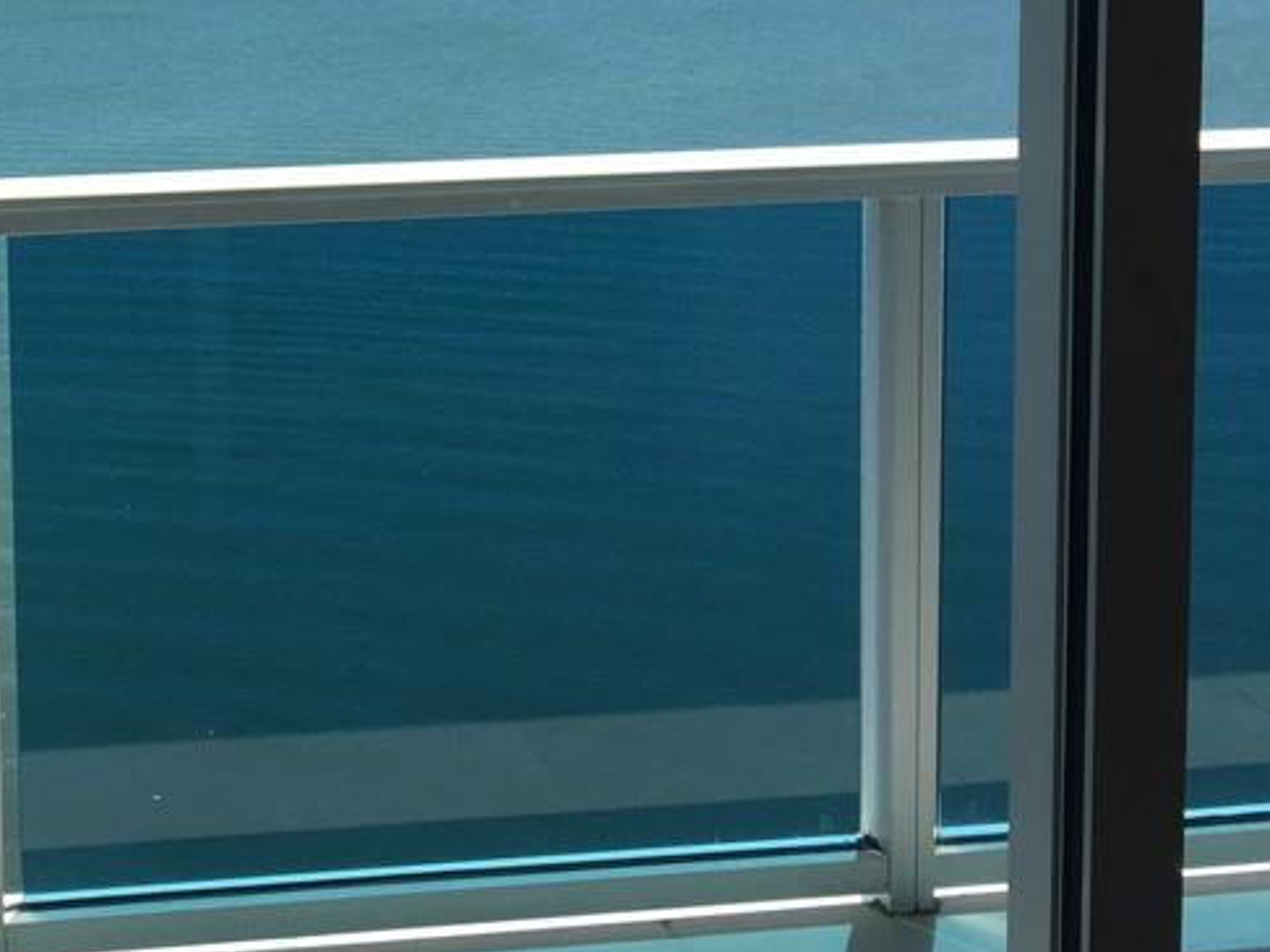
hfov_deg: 29.7
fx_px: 2237
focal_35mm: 61
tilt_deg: -5.6
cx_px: 26
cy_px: -21
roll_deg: -0.1
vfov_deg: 23.0
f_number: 2.2
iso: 32
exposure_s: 1/1721
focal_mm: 4.15
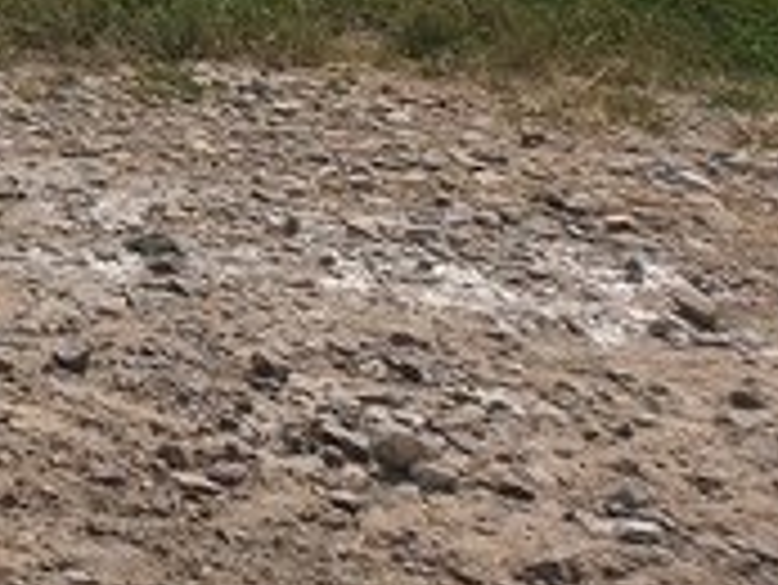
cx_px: -742
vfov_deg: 12.6
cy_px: -538
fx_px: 2362
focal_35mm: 105
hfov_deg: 15.3
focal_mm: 4.3
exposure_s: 1/2841
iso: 50
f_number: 2.4
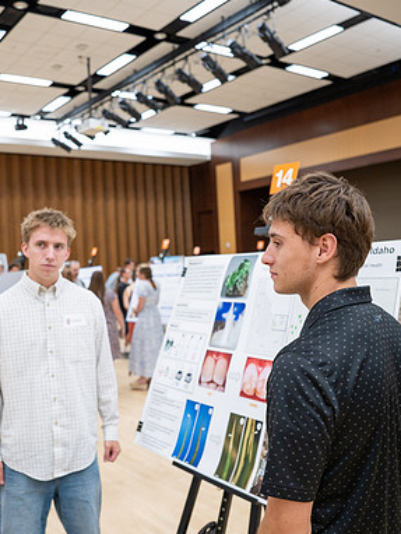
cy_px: 269
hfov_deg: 40.4
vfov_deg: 52.6
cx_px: 150
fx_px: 540
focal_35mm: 35
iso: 720
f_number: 2.8
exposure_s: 1/160
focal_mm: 24
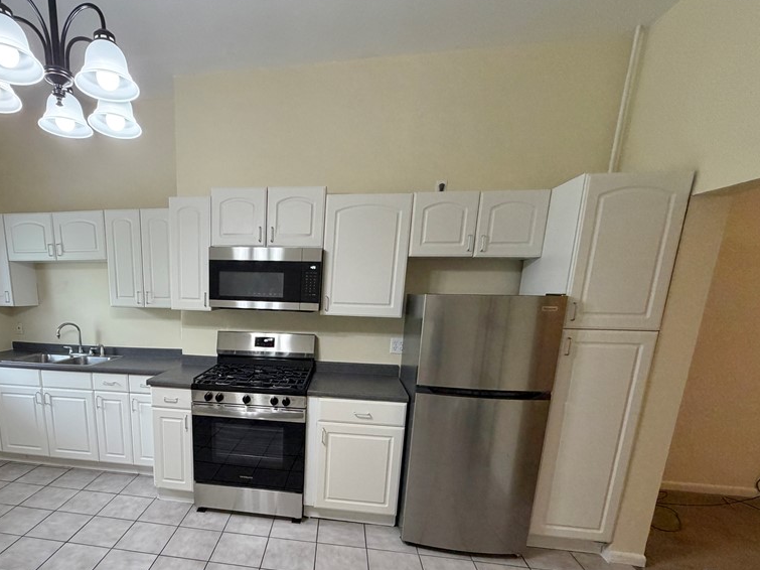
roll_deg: -1.1
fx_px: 417
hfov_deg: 82.5
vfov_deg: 66.8
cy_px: 380
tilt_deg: -12.0
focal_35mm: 19
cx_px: 269
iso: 320
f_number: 2.2
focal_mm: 2.22
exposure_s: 1/120
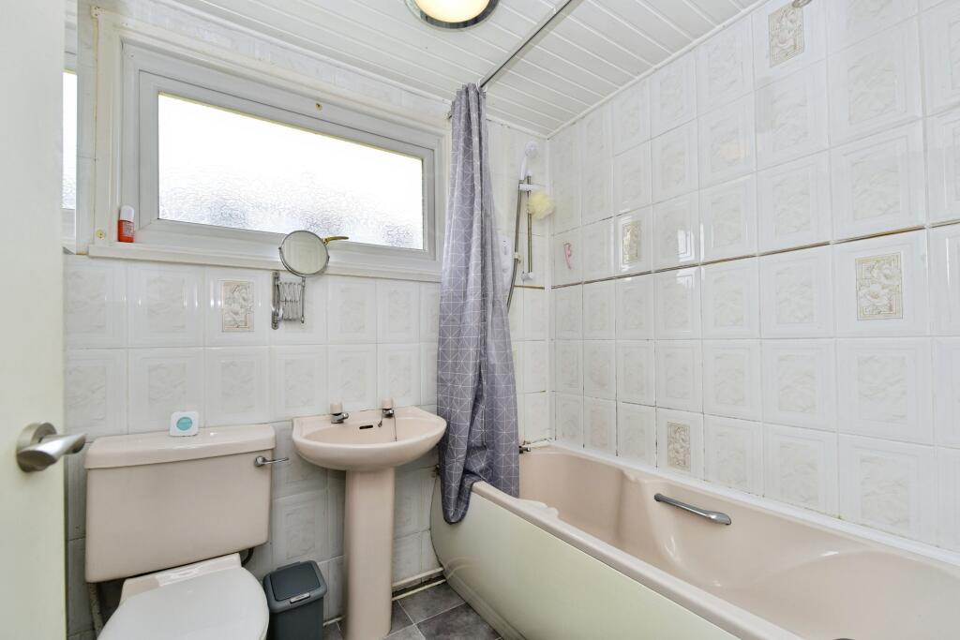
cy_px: 320
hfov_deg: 104.2
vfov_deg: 81.2
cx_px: 480
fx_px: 373
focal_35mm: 14
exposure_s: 1/125
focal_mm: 14
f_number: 5.6
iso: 400
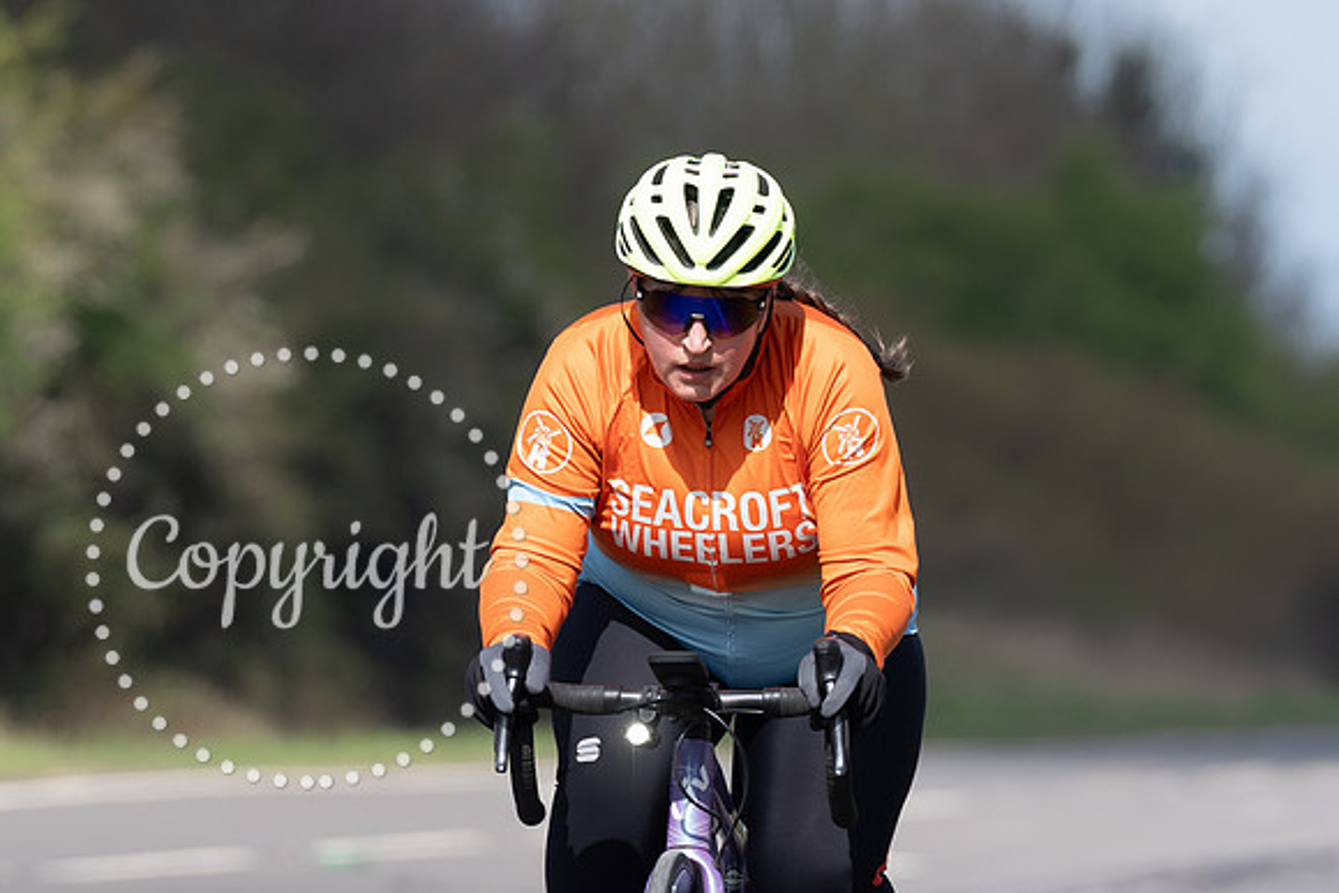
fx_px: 20296
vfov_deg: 2.5
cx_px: 714
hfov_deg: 3.8
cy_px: 351
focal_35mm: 546
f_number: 4
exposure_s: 1/1000
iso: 125
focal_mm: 200
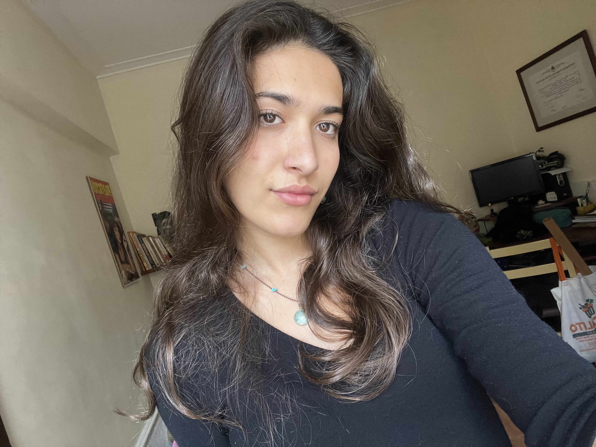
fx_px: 396
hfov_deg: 73.9
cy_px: 224
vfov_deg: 58.9
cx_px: 298
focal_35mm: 23
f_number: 2.2
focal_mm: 2.71
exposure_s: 1/87
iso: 100
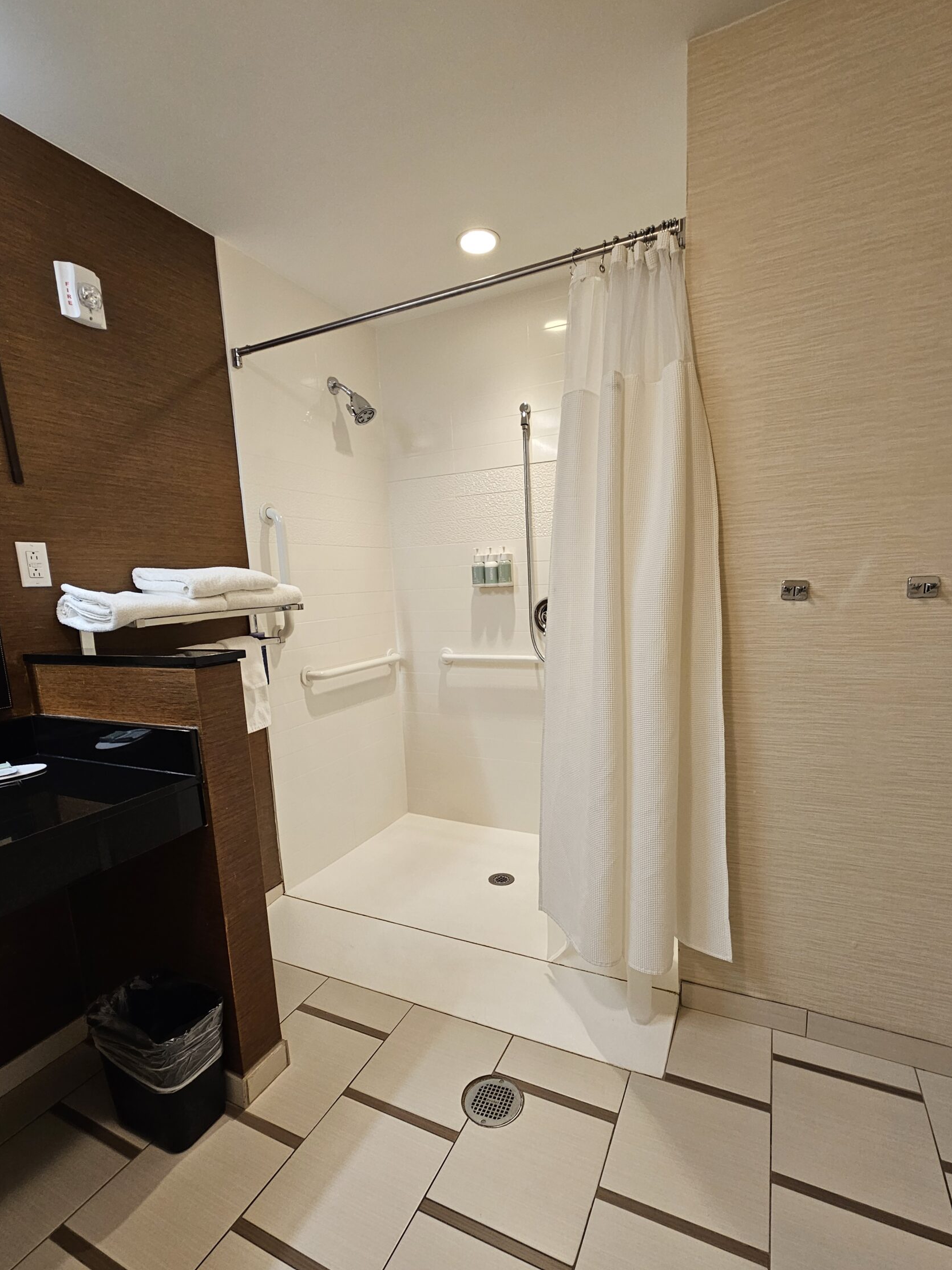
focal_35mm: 15
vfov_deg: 98.0
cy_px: 684
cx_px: 484
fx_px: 550
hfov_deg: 81.7
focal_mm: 2.2
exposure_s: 1/60
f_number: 2.2
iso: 125
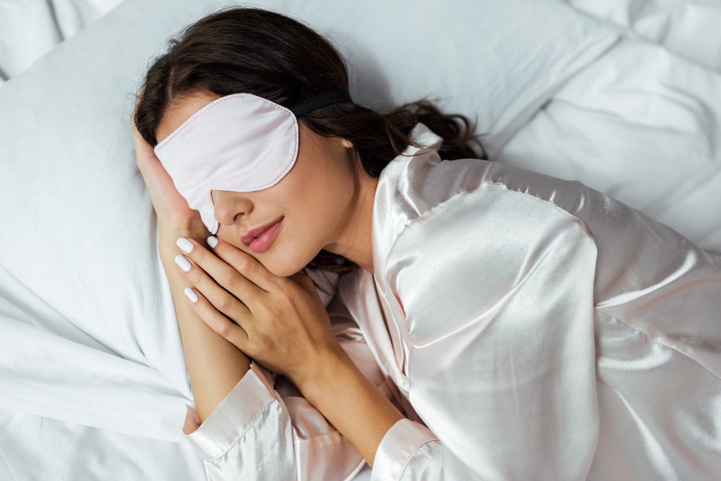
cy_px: 240
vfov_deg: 27.0
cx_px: 360
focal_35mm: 50
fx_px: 1002
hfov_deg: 39.6
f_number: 3.2
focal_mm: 50
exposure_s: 1/200
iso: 100
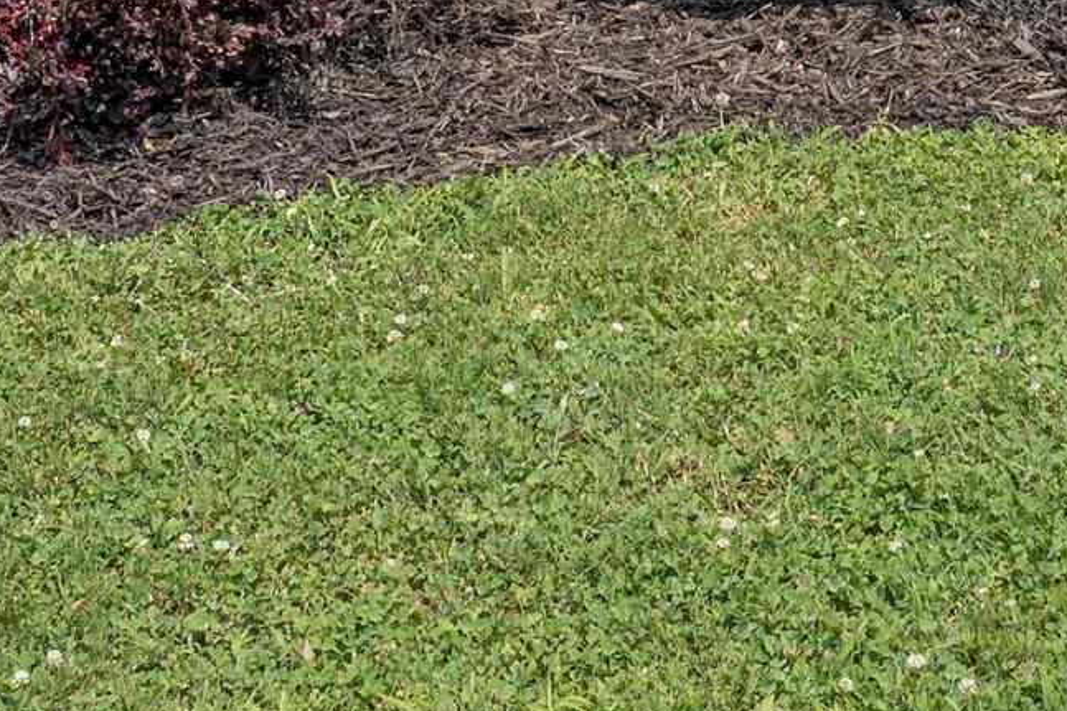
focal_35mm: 133
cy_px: -932
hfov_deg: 15.1
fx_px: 3941
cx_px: 1100
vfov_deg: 9.3
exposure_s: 1/500
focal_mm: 10.26
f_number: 4.5
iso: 100
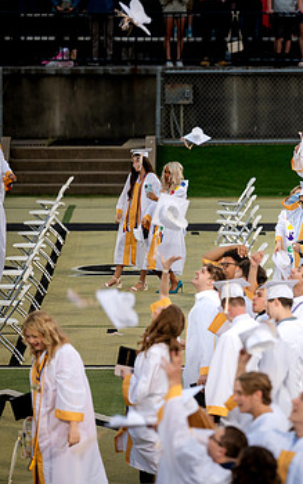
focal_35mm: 361
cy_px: 208
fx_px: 4766
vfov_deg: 5.8
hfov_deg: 3.6
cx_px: 307
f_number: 2.8
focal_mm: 200
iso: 640
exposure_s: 1/500
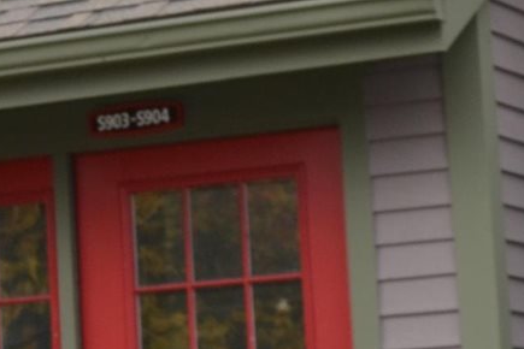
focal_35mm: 233
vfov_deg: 5.9
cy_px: 18
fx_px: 3391
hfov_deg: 8.6
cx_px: -242
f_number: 5.6
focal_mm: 22
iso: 100
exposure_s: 1/200
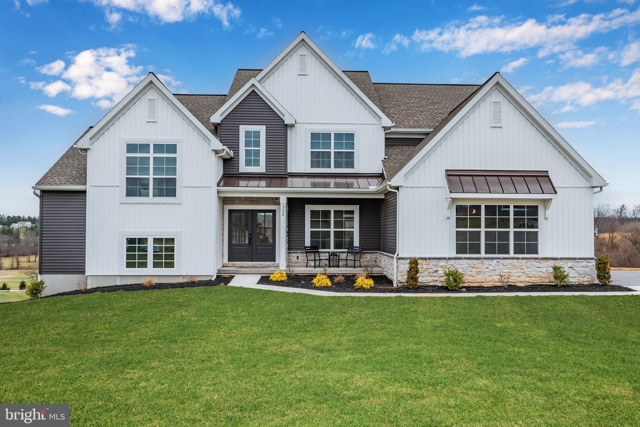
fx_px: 569
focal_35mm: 32
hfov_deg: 58.7
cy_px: 214
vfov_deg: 41.1
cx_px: 320
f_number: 7.1
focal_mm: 32
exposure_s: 1/400
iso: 500
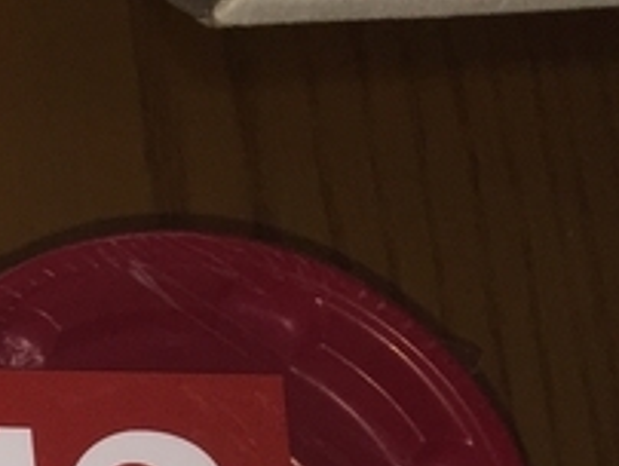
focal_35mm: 147
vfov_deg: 9.0
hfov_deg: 11.2
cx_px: -870
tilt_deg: -77.8
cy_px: 1174
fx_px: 2632
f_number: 2.2
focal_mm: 4.15
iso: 32
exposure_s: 1/85
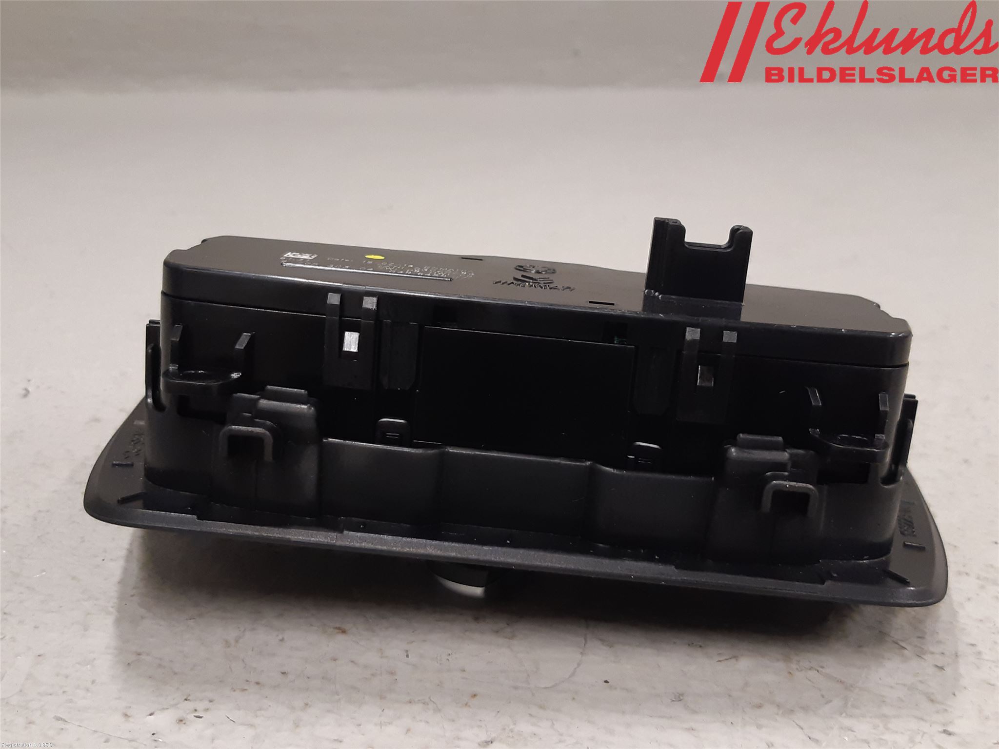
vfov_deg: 53.1
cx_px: 500
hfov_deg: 67.3
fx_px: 750
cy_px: 374
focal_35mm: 26
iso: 160
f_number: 1.7
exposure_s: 1/50
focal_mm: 3.93
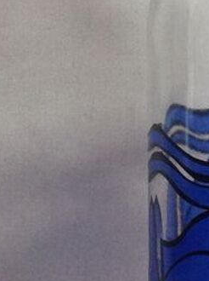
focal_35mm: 142
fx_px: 1148
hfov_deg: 10.2
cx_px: 284
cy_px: 72
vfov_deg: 13.9
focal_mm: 4.28
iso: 250
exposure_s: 1/15
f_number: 2.4
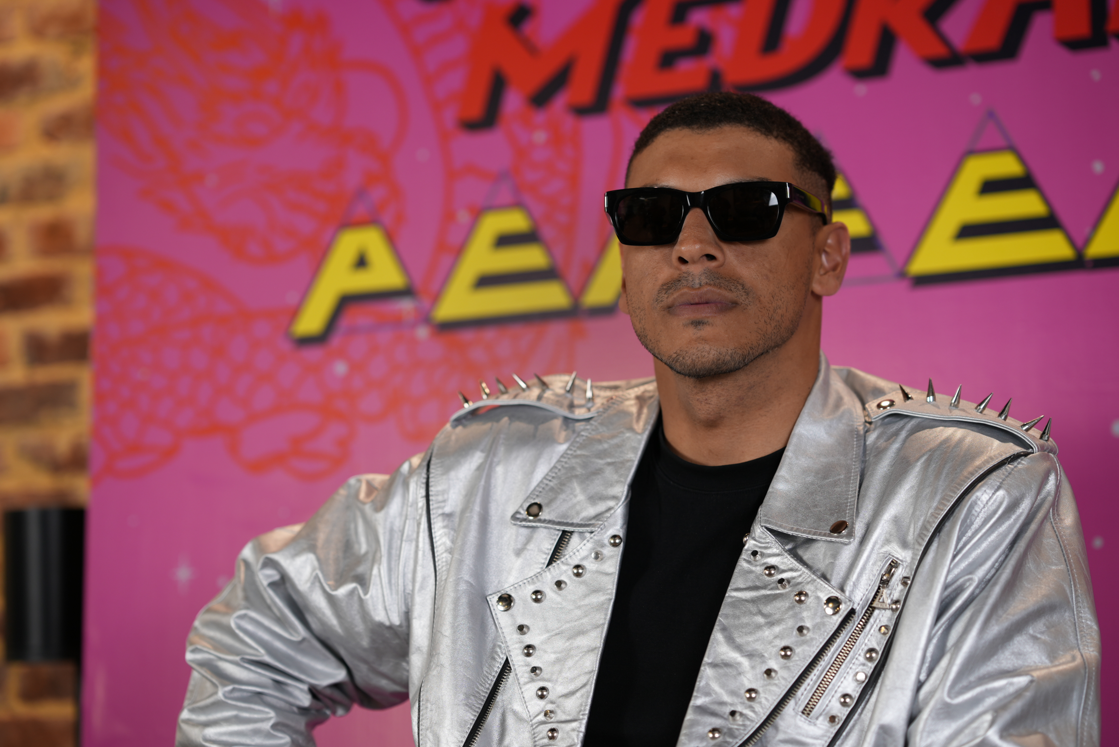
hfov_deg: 23.9
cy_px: 374
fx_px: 2643
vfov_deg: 16.1
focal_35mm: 85
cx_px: 560
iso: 250
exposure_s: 1/80
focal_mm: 85
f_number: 2
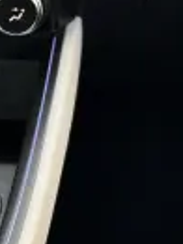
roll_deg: +0.5
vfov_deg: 13.4
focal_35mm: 147
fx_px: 1038
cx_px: -67
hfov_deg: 9.8
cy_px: 37
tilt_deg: -23.9
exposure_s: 1/244
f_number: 1.78
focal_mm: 6.76
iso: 125
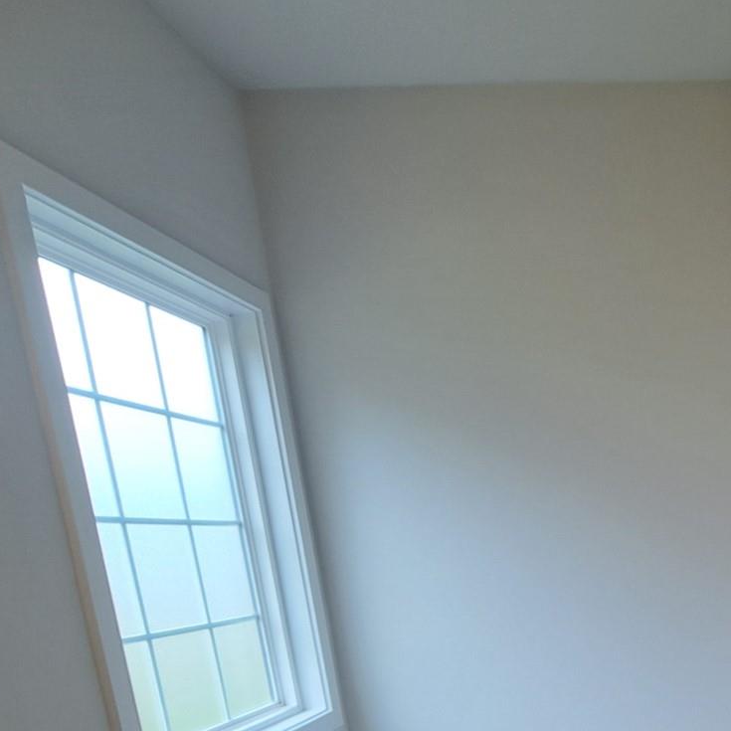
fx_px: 765
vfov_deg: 44.3
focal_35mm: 32
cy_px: 715
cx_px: 780
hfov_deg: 41.9
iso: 50
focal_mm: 1.74
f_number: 2.2
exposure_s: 1/60
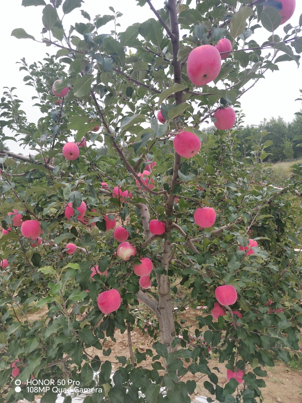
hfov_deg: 58.9
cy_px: 202
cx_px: 151
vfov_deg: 73.9
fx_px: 268
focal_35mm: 23
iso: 338
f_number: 1.9
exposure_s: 1/1917
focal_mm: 5.52
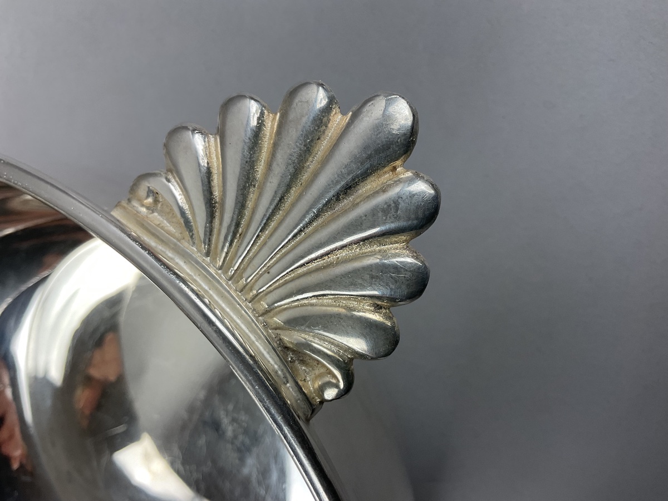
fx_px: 560
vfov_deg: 48.2
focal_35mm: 29
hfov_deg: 61.7
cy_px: 250
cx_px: 334
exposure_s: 1/100
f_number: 1.8
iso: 40
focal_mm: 3
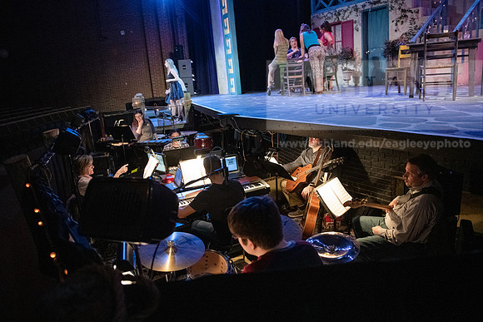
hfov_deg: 69.4
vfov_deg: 49.6
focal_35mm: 26
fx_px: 349
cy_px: 161
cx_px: 242
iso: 8000
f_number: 2.8
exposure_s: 1/200
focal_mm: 26
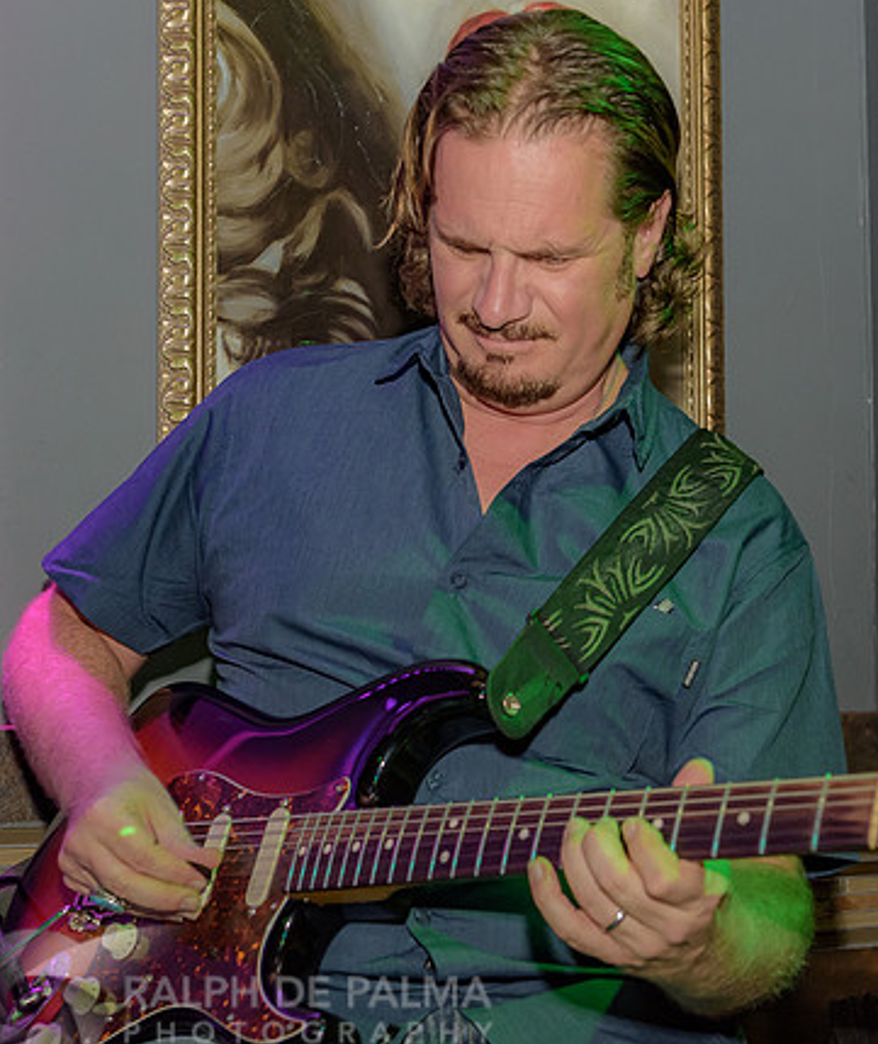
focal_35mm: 72
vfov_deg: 25.9
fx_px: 2269
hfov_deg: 21.9
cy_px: 578
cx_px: 471
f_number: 4.5
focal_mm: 38
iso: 1250
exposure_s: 1/160
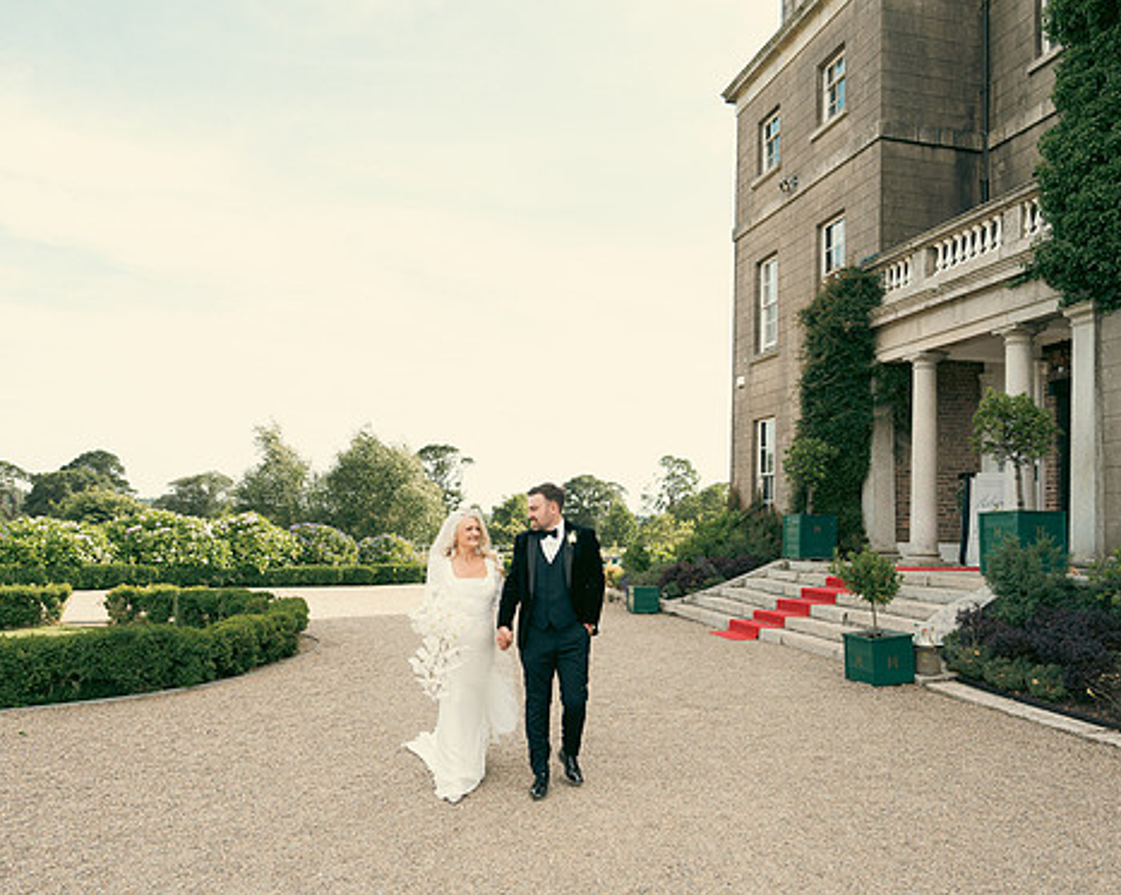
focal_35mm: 28
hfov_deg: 62.2
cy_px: 457
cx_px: 581
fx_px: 928
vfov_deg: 51.5
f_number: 3.5
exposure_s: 1/400
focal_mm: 24
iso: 125
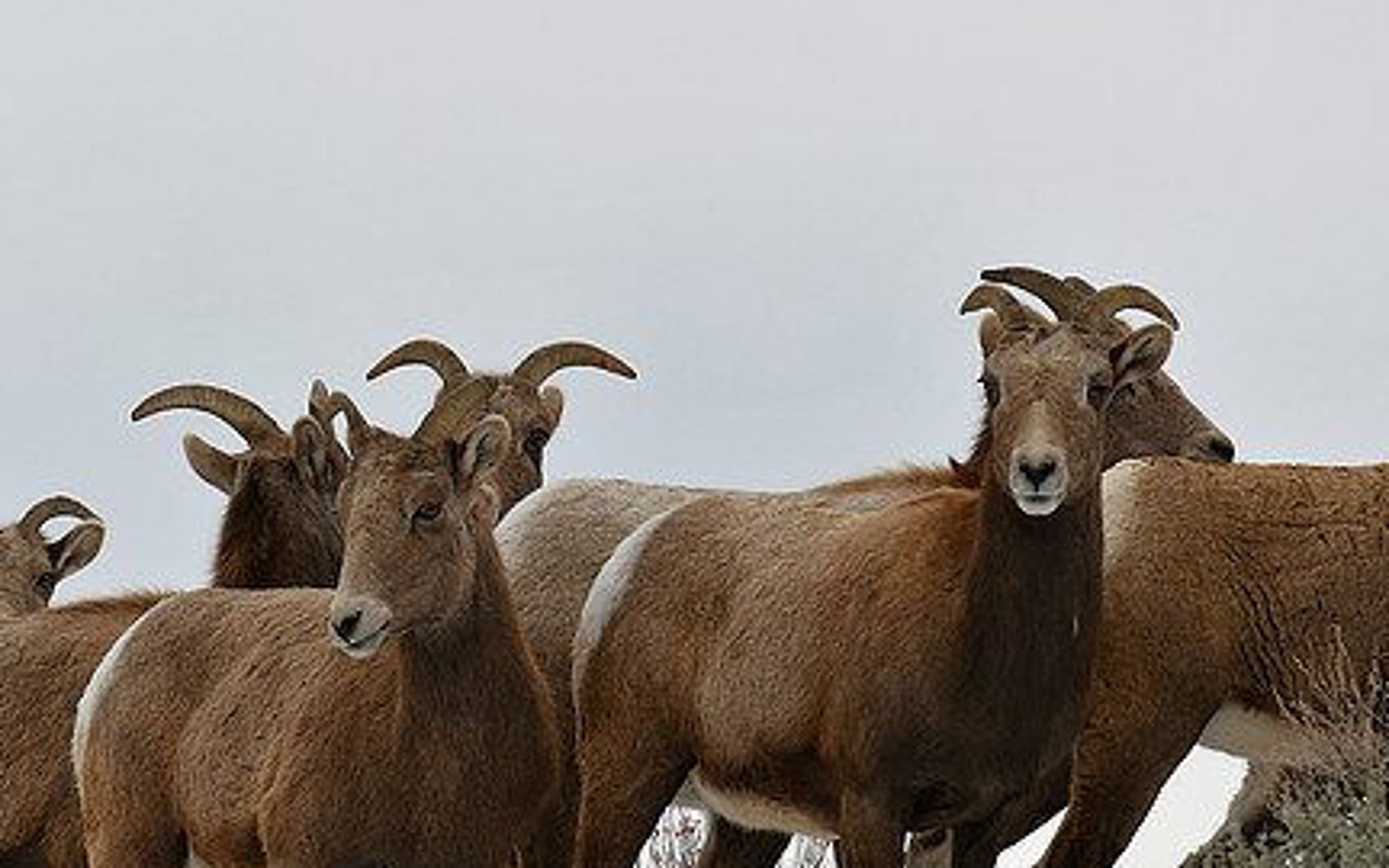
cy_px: 474
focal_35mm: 616
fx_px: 23319
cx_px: 559
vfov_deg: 2.1
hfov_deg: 3.4
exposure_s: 1/500
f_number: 8
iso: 110
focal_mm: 300
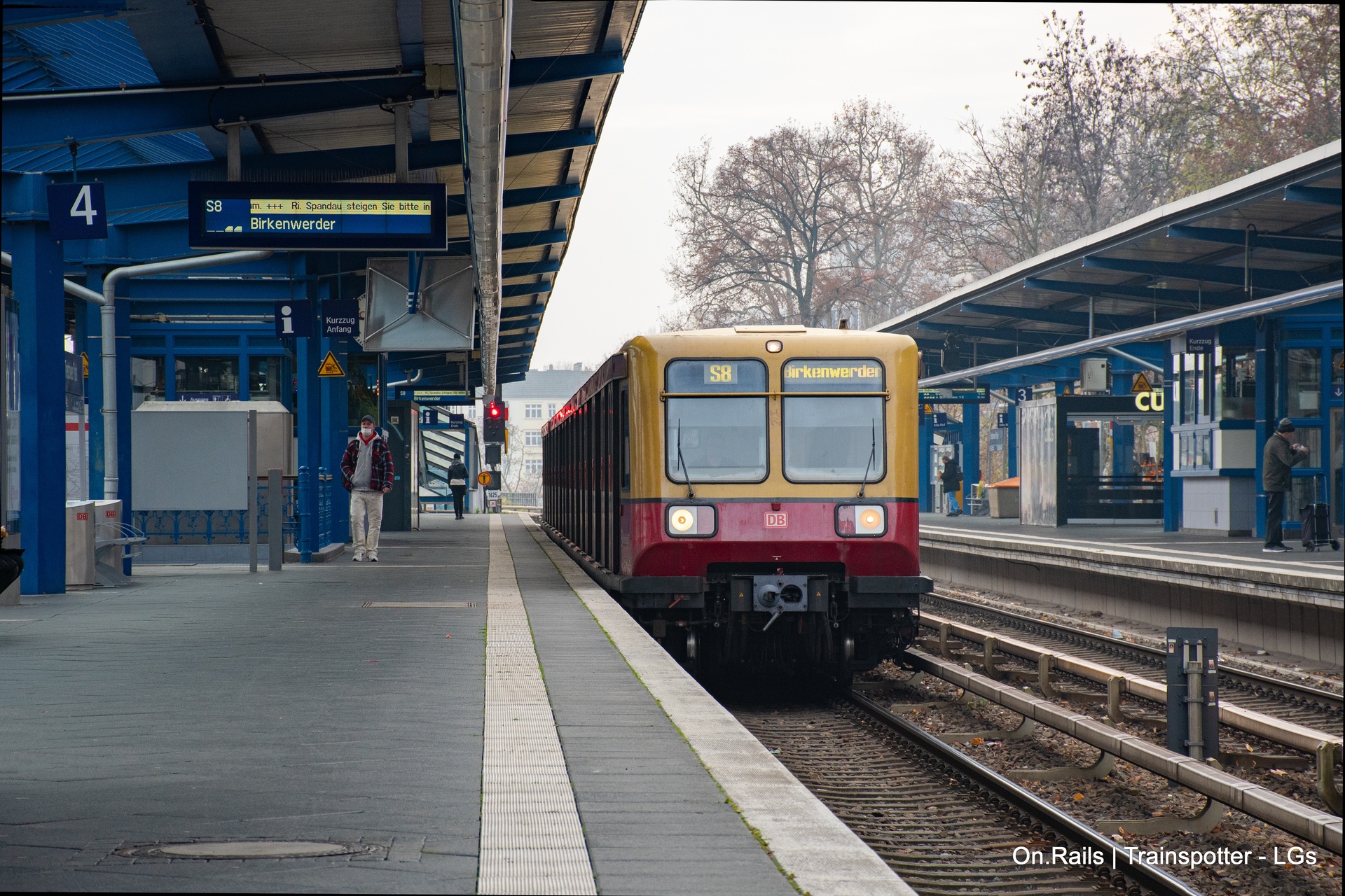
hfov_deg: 15.2
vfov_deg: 10.2
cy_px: 448
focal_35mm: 135
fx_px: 5043
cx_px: 672
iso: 500
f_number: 8
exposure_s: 1/350
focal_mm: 90
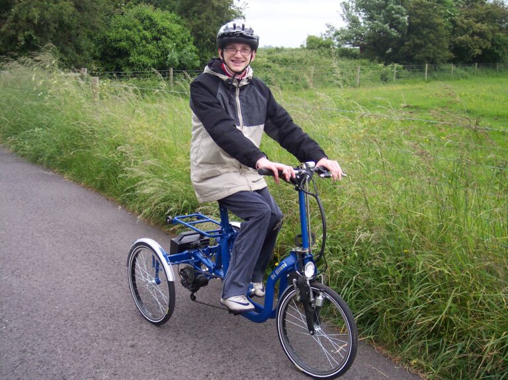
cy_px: 190
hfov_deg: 49.0
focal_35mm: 38
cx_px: 254
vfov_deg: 37.7
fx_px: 557
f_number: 2.8
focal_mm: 8
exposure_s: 1/700
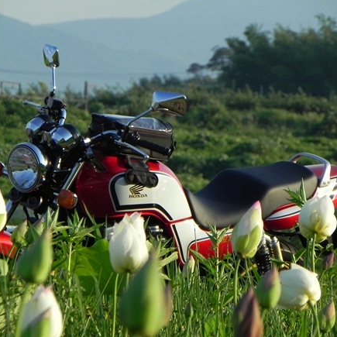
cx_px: 167
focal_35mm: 503
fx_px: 5540
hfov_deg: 3.5
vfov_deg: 3.5
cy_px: 168
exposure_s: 1/526
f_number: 6.3
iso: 160
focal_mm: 75.7
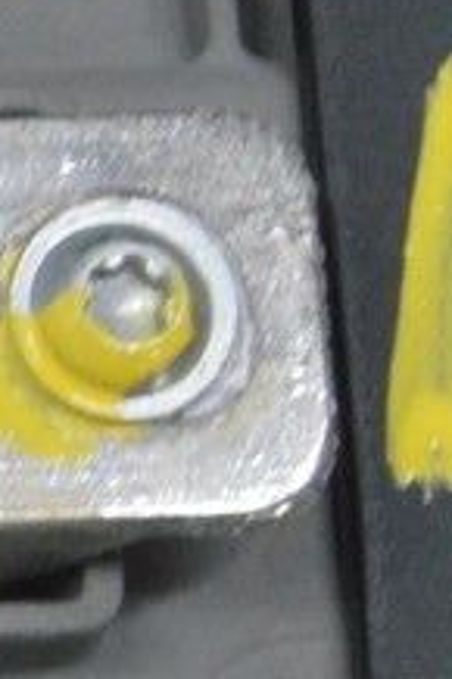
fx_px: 7306
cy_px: 718
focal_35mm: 387
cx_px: -1122
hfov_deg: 3.4
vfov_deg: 5.3
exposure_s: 1/20
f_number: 20
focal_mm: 55
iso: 6400
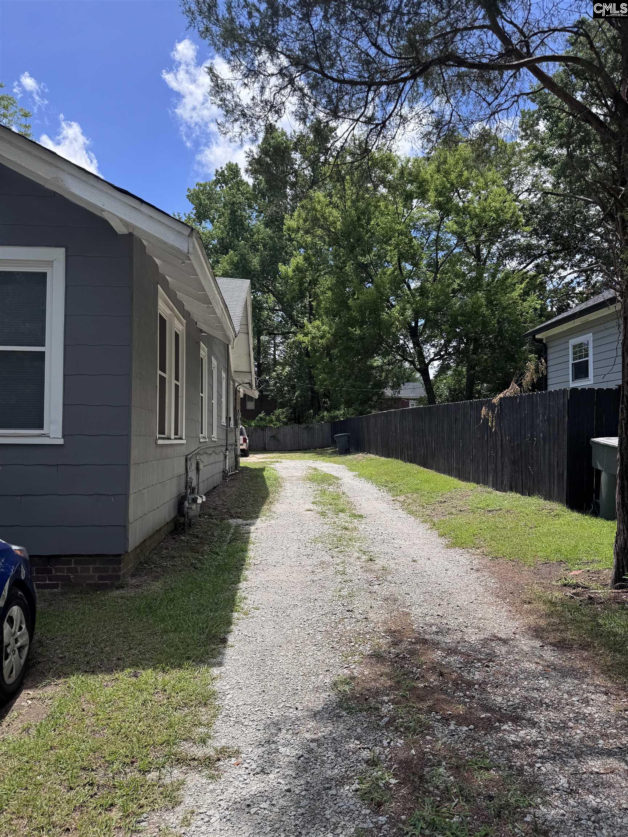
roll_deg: -0.3
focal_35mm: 24
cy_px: 418
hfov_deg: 56.8
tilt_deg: +1.1
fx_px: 581
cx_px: 314
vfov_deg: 71.6
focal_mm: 6.76
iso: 80
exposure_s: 1/3247
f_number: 1.78
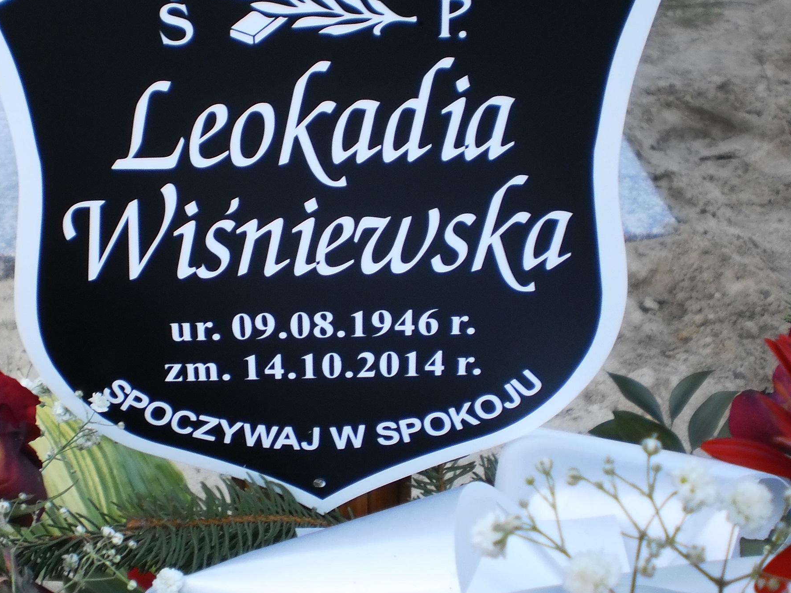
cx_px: 263
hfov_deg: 34.0
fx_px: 1280
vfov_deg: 25.9
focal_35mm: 56
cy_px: 185
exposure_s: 1/160
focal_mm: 6.3
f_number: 3.1
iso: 100
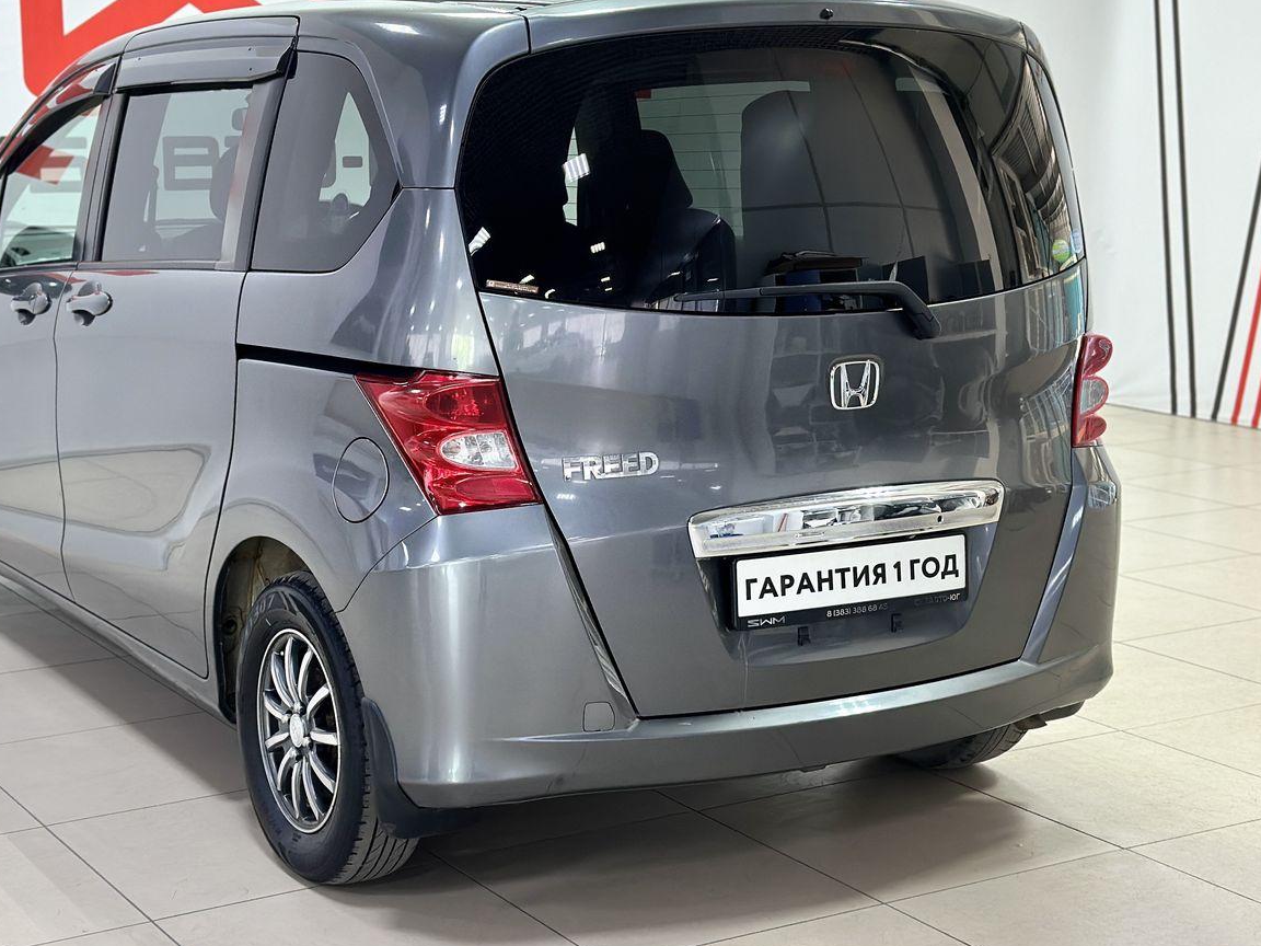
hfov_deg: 32.1
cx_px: 493
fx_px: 2186
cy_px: 484
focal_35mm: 60
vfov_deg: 24.4
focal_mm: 6.86
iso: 200
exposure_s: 1/100
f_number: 1.78
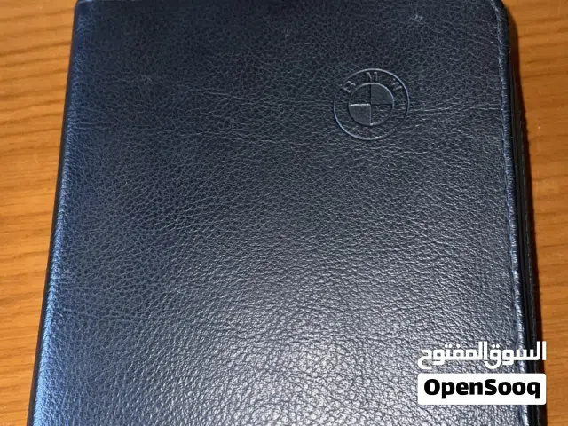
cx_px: 284
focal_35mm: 26
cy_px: 213
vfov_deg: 53.1
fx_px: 427
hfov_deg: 67.3
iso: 32
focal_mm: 5.7
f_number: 1.5
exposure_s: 1/39
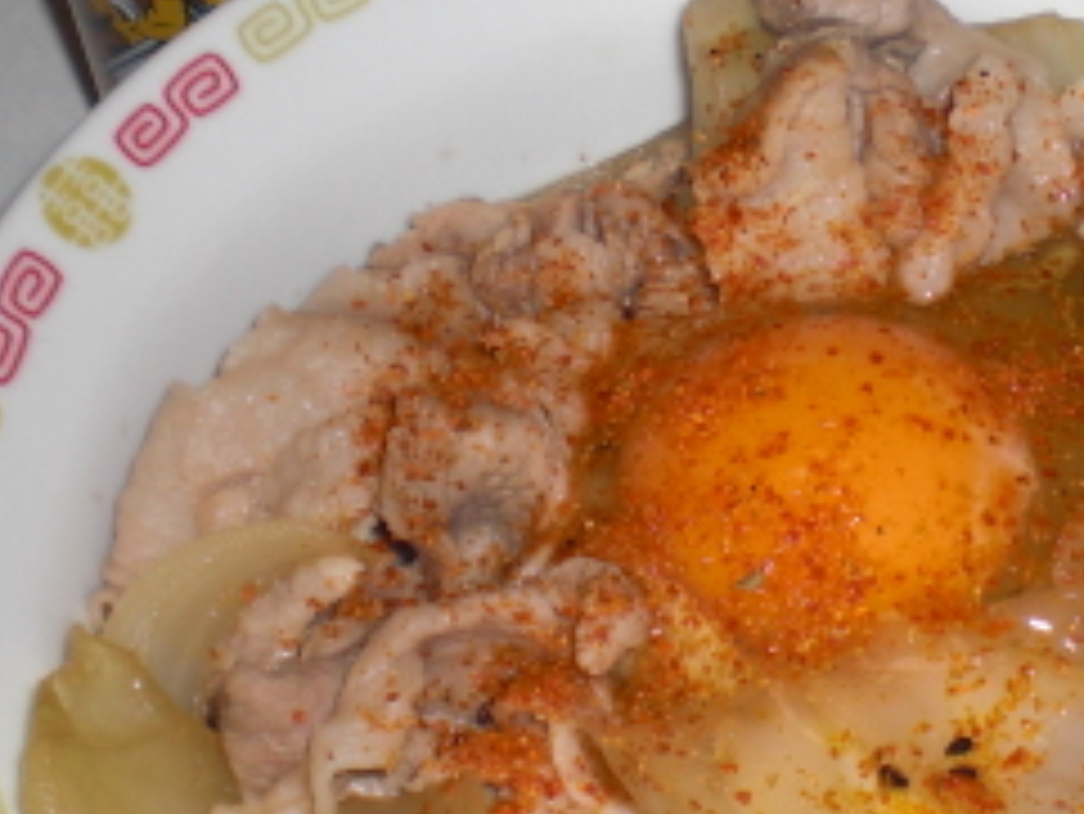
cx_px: 936
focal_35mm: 101
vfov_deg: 14.7
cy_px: 391
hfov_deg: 19.2
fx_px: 3164
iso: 64
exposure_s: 1/60
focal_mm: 6.3
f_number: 3.1
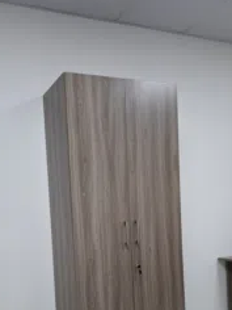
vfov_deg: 45.9
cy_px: 239
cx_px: 80
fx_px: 349
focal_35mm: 39
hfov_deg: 36.5
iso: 200
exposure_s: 1/100
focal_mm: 5.54
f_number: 1.8
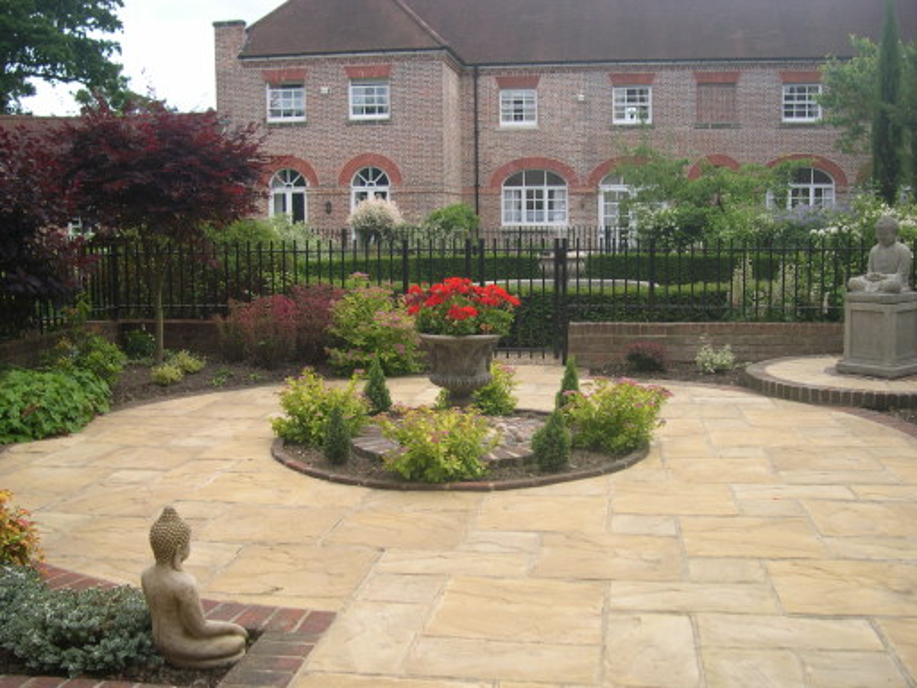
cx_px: 458
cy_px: 344
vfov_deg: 37.7
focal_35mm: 38
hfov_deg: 49.0
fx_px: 1007
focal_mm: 8
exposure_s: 1/376
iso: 100
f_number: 2.8
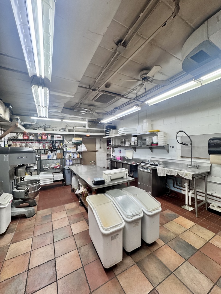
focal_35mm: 14
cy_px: 147
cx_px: 110
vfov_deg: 102.1
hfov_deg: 85.7
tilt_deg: +0.0
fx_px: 119
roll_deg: +1.3
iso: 125
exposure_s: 1/64
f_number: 2.2
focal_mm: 2.22
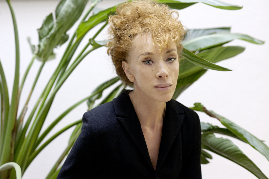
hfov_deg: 23.9
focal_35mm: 85
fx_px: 635
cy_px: 90
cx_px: 134
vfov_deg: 16.1
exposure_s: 1/60
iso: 640
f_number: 4.5
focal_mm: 85
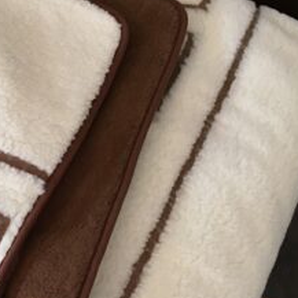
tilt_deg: -61.6
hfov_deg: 23.0
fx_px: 692
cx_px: -22
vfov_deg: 24.3
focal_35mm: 71
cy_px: 177
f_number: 2.2
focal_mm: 4.15
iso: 32
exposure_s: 1/30
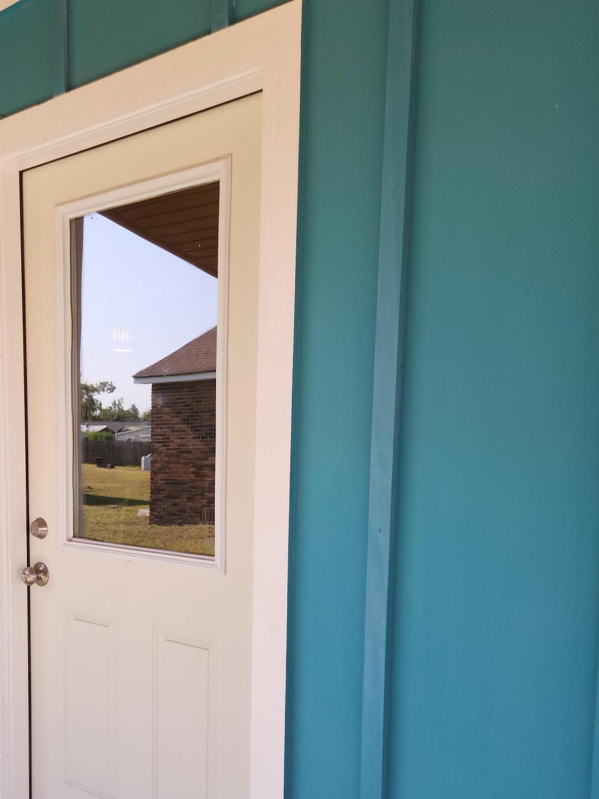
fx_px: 762
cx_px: 199
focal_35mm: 33
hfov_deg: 42.4
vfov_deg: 54.2
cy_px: 533
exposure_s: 1/285
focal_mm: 5.4
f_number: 1.8
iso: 20
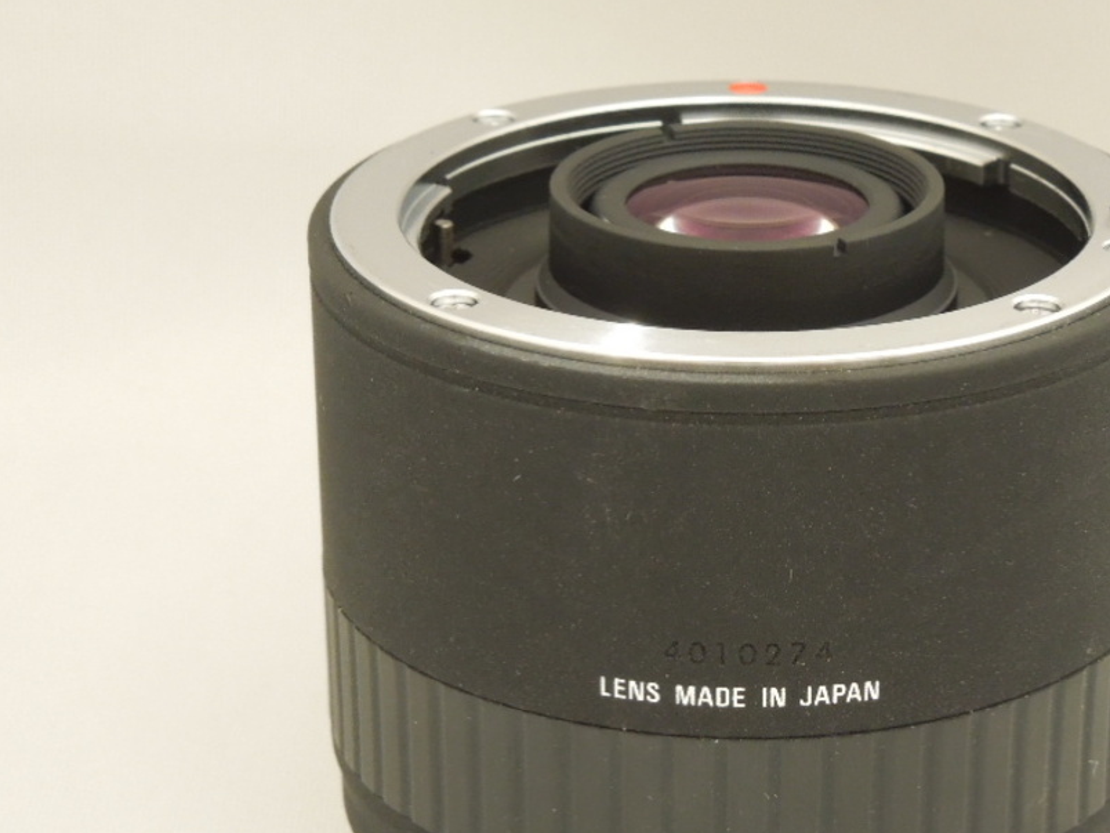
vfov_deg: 14.4
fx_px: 3303
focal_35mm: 103
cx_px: 748
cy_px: 521
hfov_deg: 19.0
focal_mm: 12.5
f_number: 4.4
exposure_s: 1/15
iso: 400
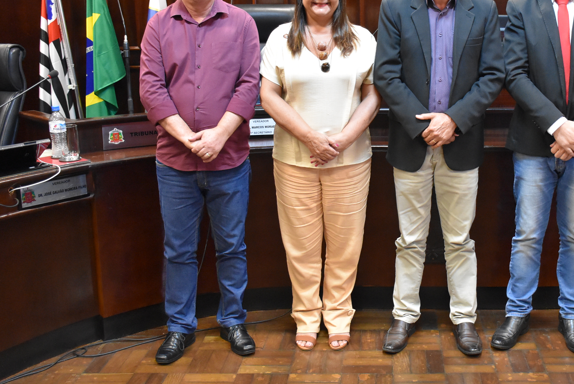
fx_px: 766
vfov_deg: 28.0
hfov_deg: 40.3
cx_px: 403
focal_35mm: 48
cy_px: 139
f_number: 3.5
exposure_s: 1/60
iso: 3200
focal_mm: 22
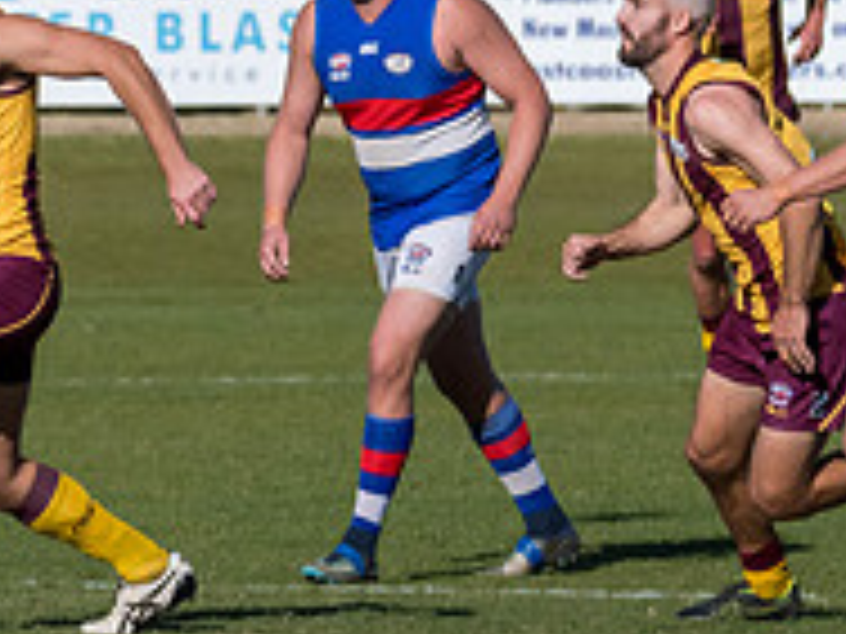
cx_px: 155
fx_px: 32725
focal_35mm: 1339
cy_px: 60
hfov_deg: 1.5
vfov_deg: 1.1
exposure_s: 1/8000
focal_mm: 260
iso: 800
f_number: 8
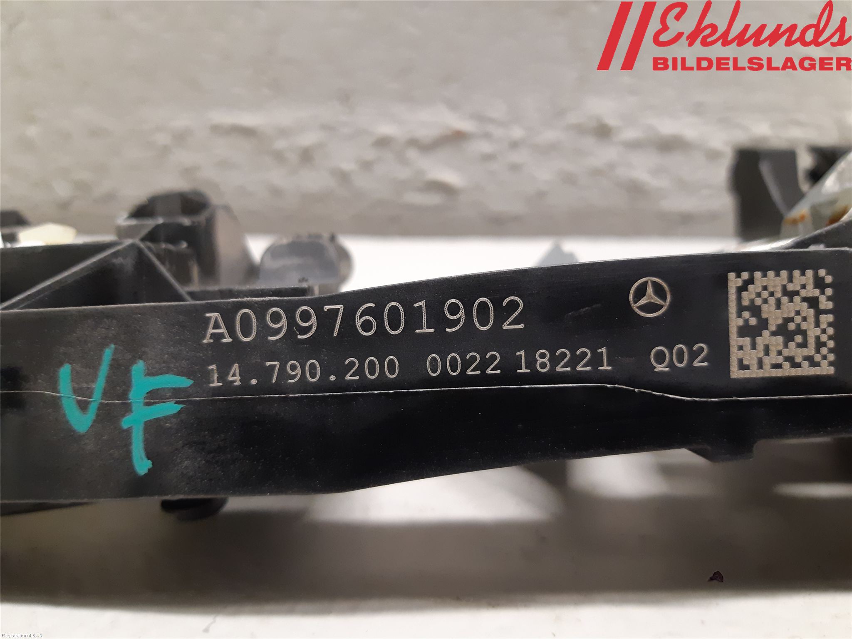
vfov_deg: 53.1
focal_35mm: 26
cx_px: 426
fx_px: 640
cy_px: 320
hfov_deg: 67.3
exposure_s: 1/25
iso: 250
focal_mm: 3.93
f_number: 1.7
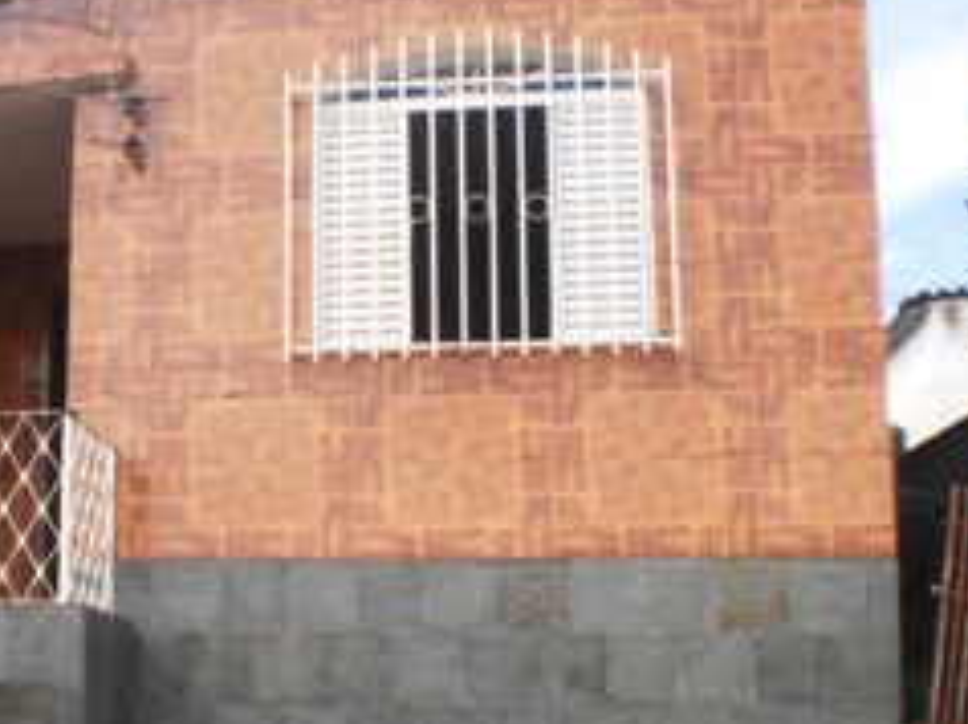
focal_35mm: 62
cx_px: 301
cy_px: 531
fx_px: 1732
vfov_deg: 23.4
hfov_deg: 30.9
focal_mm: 6.3
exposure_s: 1/500
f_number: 4.6
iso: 200
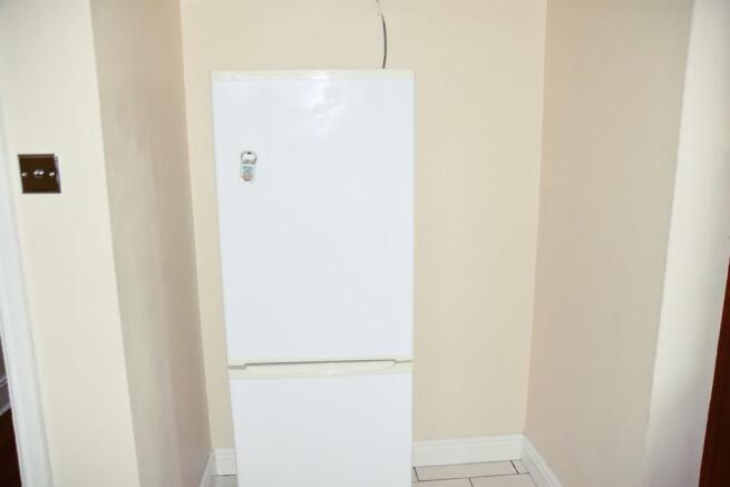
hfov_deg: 67.4
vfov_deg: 48.0
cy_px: 244
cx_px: 365
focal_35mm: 27
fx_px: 548
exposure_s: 1/125
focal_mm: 18
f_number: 3.5
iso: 1000
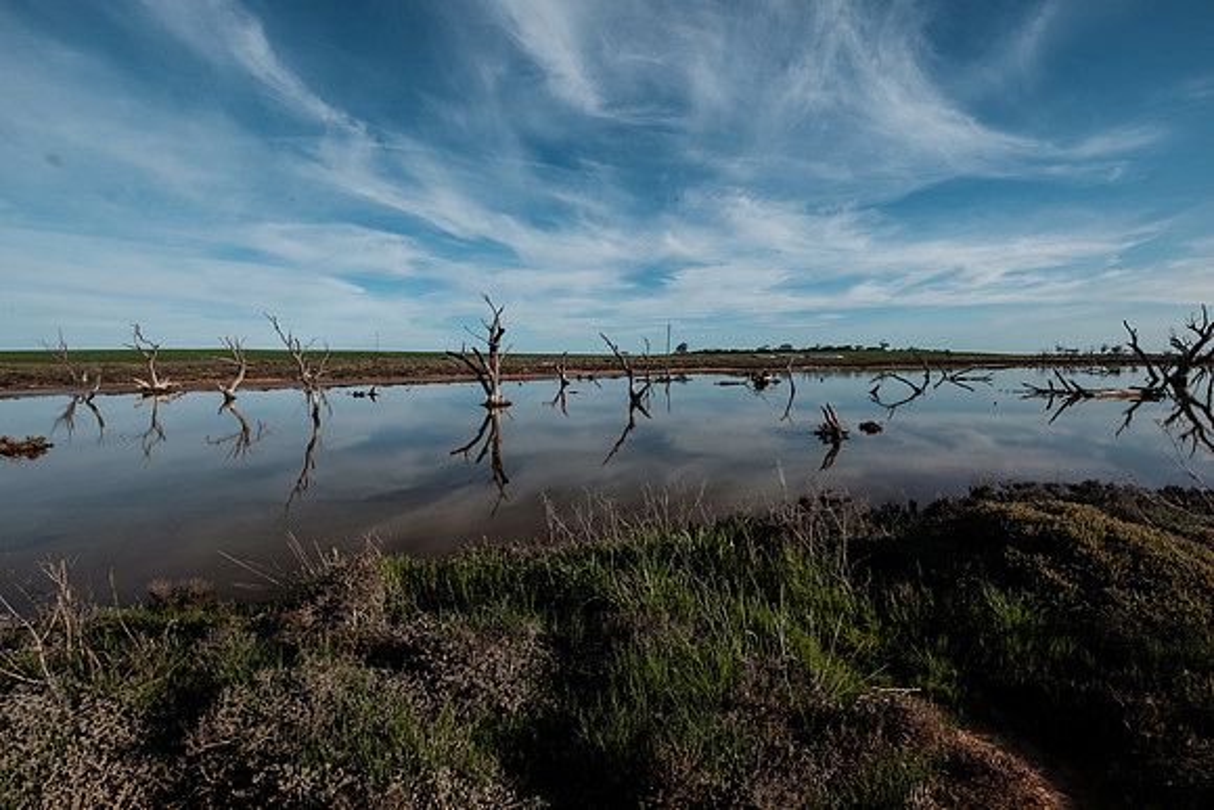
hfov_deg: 100.4
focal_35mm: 15
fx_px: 506
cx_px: 607
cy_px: 405
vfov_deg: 77.4
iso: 400
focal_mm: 10
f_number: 5
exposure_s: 1/1800
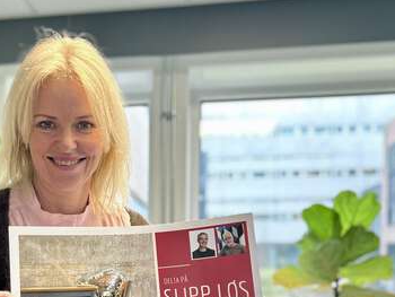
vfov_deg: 26.9
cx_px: 102
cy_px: 276
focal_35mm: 52
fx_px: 594
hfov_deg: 36.0
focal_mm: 5.7
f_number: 1.5
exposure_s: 1/100
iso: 100
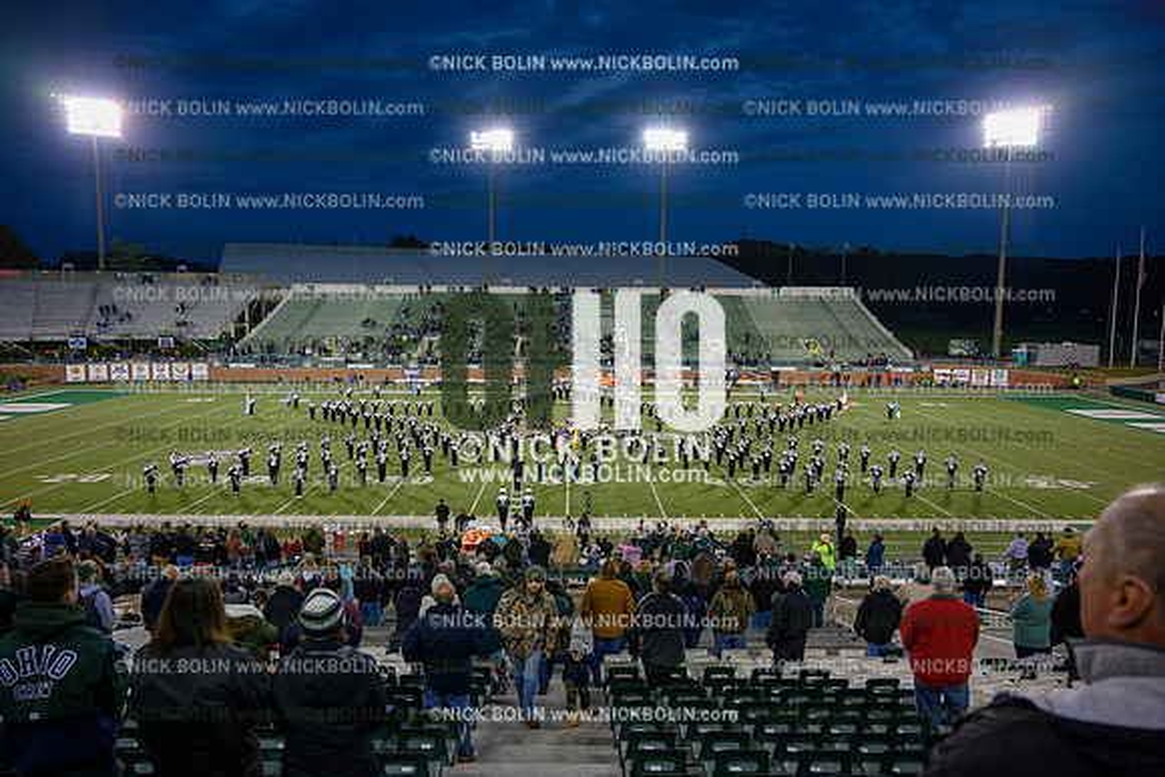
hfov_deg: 73.7
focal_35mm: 24
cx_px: 582
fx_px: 777
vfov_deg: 53.2
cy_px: 388
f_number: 4
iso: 2000
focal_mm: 24
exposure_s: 1/320
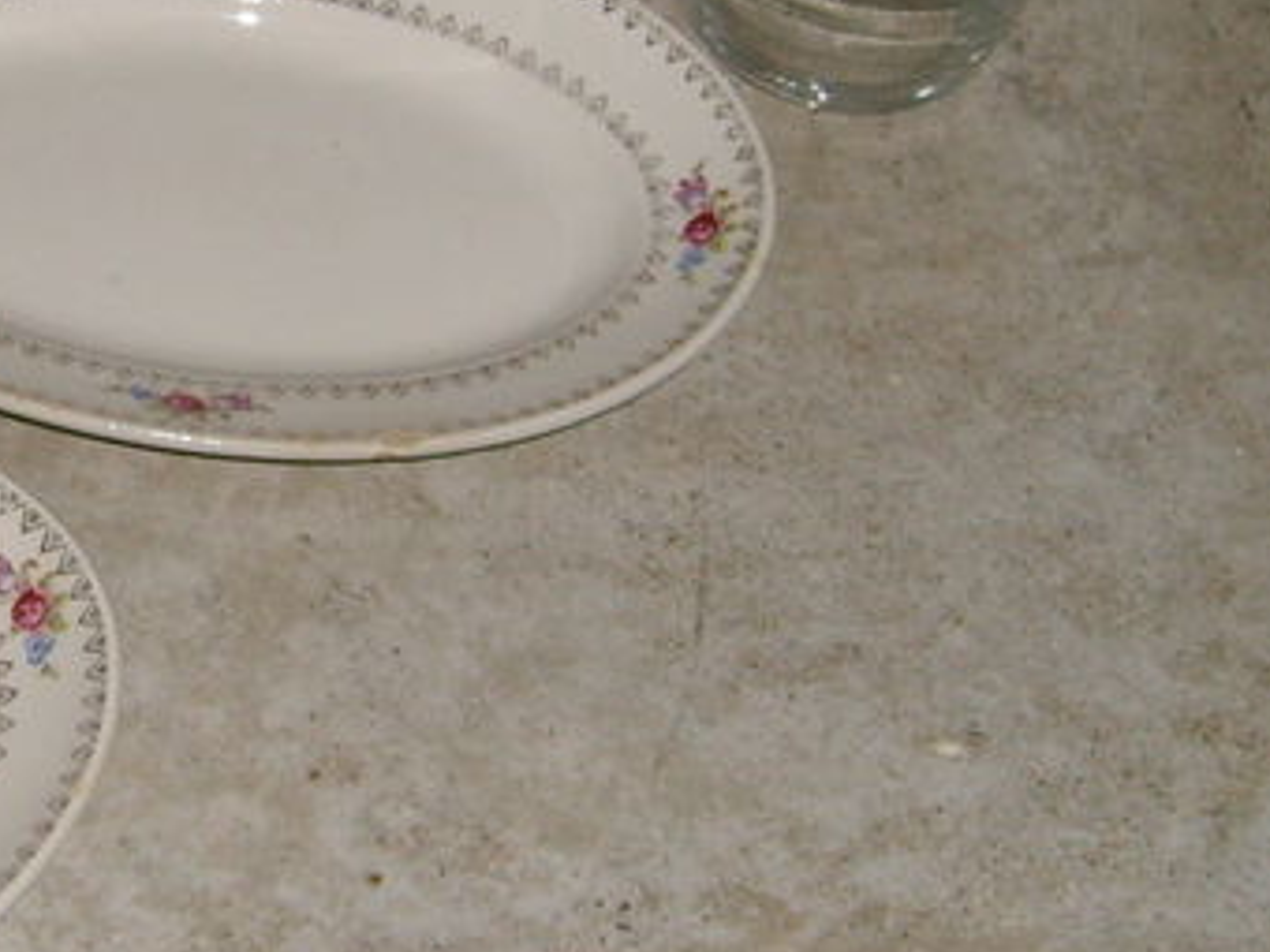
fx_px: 3779
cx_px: -93
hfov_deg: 18.4
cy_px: 276
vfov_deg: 14.3
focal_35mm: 103
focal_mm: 5.8
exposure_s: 1/45
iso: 100
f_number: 2.8
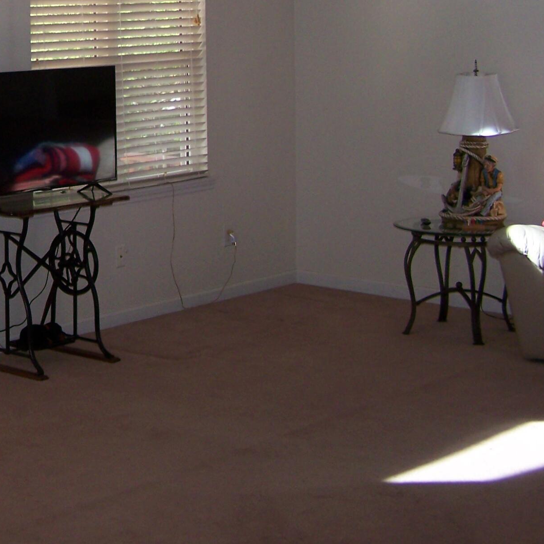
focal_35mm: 83
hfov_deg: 19.9
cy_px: 95
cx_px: -65
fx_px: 1476
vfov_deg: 20.6
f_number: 2.8
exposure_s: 1/60
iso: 80
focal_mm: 6.3
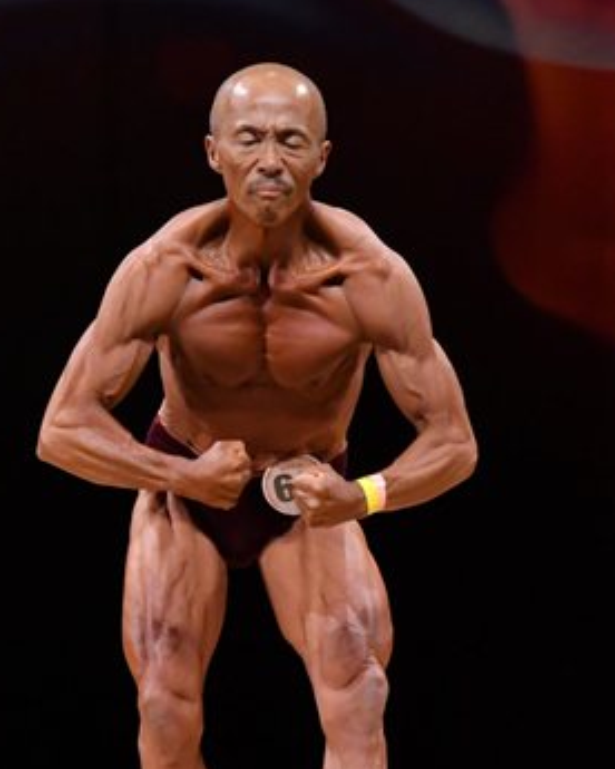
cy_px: 537
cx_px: 193
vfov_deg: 3.4
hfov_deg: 2.7
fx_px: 12946
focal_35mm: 569
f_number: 5.6
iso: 4000
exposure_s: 1/400
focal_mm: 180
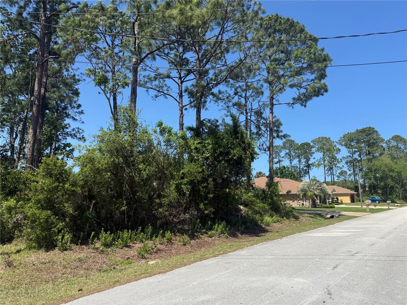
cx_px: 204
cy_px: 152
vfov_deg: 56.8
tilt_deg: +9.7
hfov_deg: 71.6
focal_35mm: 24
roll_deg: +1.4
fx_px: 282
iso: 80
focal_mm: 6.76
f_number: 1.78
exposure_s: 1/3584
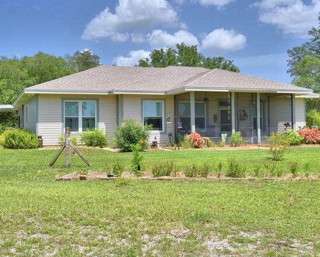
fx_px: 445
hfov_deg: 39.5
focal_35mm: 47
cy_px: 118
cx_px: 155
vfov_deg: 32.1
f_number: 5.6
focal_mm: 20
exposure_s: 1/1000
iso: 100
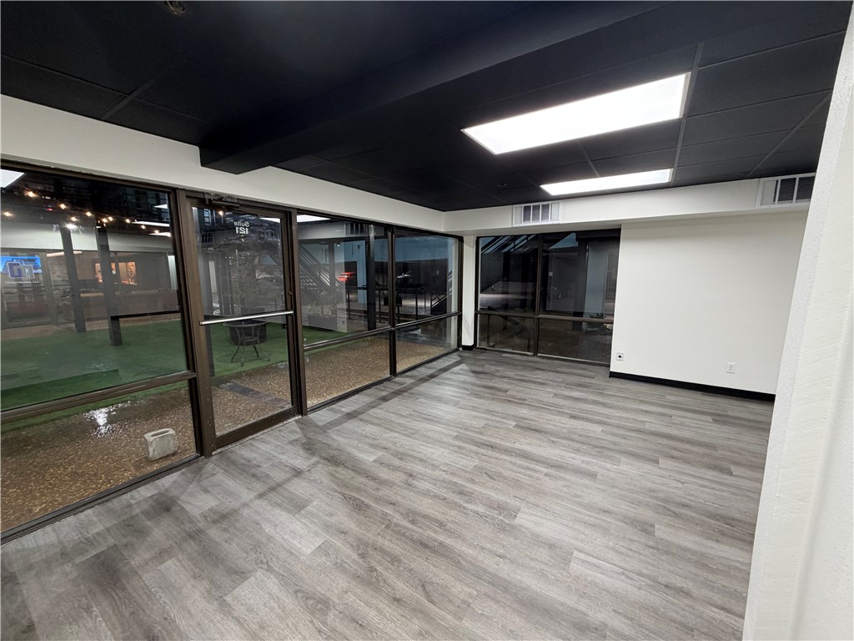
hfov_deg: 102.1
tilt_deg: -8.0
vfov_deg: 85.7
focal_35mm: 14
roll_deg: -0.2
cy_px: 320
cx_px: 427
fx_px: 345
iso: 200
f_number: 2.2
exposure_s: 1/60
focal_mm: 2.22
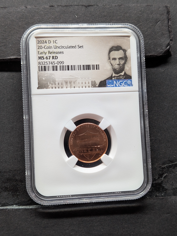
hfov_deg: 29.7
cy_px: 118
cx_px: 88
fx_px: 333
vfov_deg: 38.9
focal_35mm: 49
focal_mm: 6.9
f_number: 1.68
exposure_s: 1/28.1
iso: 33
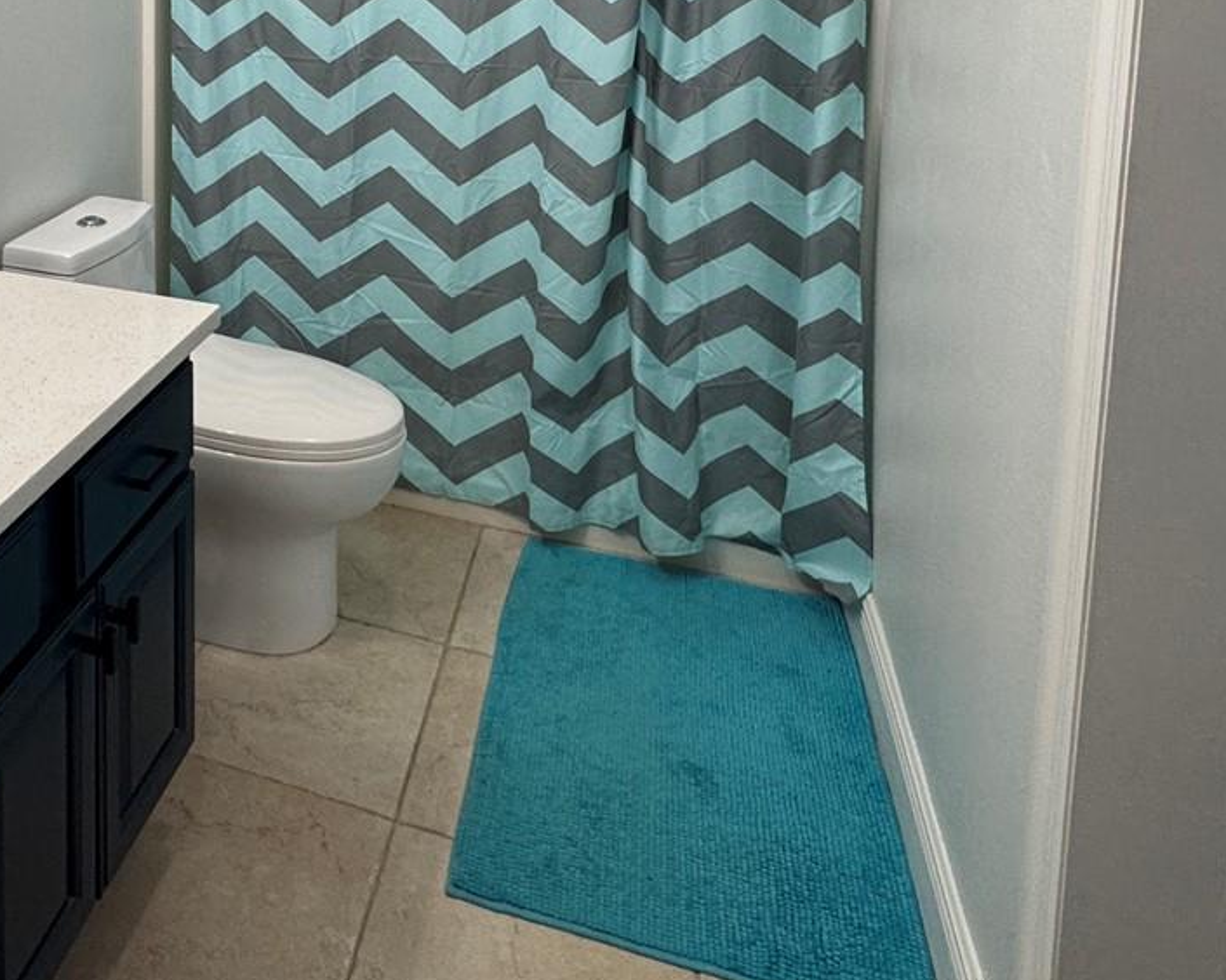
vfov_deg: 41.2
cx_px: 228
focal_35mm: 31
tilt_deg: -6.8
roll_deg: -0.4
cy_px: 5
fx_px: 1125
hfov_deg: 53.0
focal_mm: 2.22
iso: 200
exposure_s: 1/60
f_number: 2.2
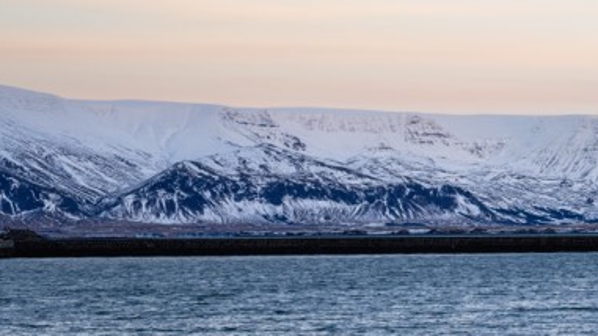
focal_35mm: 151
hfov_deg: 13.9
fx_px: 2394
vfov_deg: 8.0
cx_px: 662
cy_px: 242
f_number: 14
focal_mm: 61
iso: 400
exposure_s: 1/30
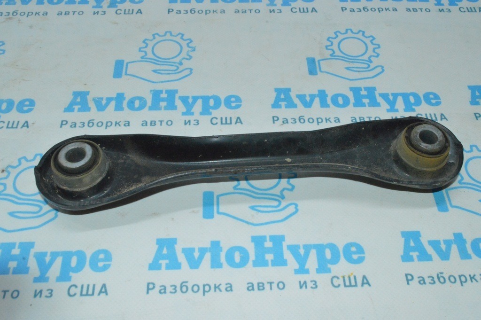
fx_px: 521
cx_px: 240
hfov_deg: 49.6
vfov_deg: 34.2
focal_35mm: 39
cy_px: 160
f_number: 25
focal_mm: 26
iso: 6400
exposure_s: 1/80
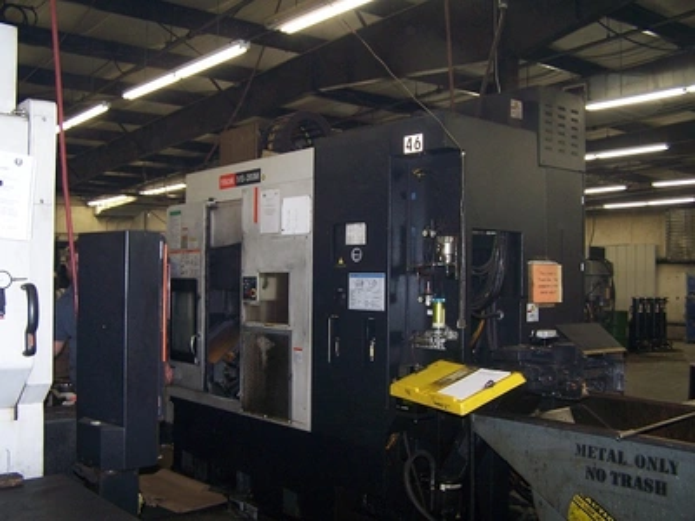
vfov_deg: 37.7
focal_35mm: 38
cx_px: 348
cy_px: 260
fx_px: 763
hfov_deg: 49.0
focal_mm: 6.3
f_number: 2.8
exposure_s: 1/60
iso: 140
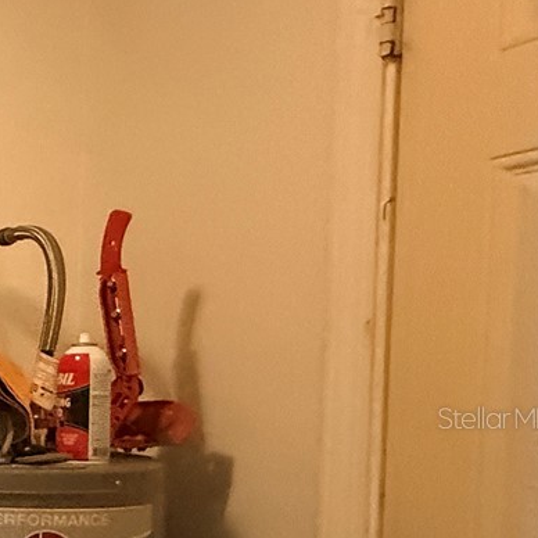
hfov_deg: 19.2
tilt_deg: -2.1
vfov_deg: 32.6
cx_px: -541
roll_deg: +0.5
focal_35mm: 51
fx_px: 897
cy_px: 417
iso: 1000
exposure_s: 1/60
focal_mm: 2.22
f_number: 2.2
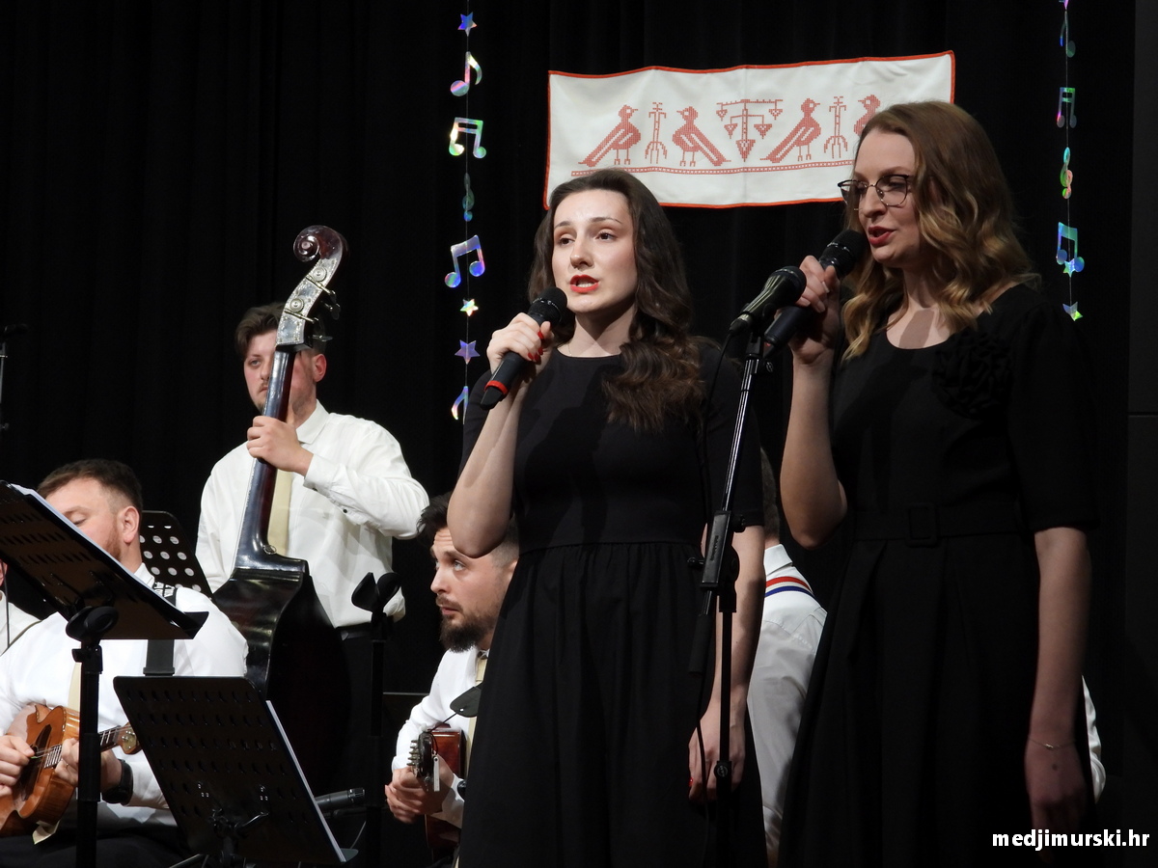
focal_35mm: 135
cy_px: 434
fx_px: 4516
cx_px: 579
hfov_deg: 14.6
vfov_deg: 11.0
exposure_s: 1/50
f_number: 4
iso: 400
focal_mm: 24.3
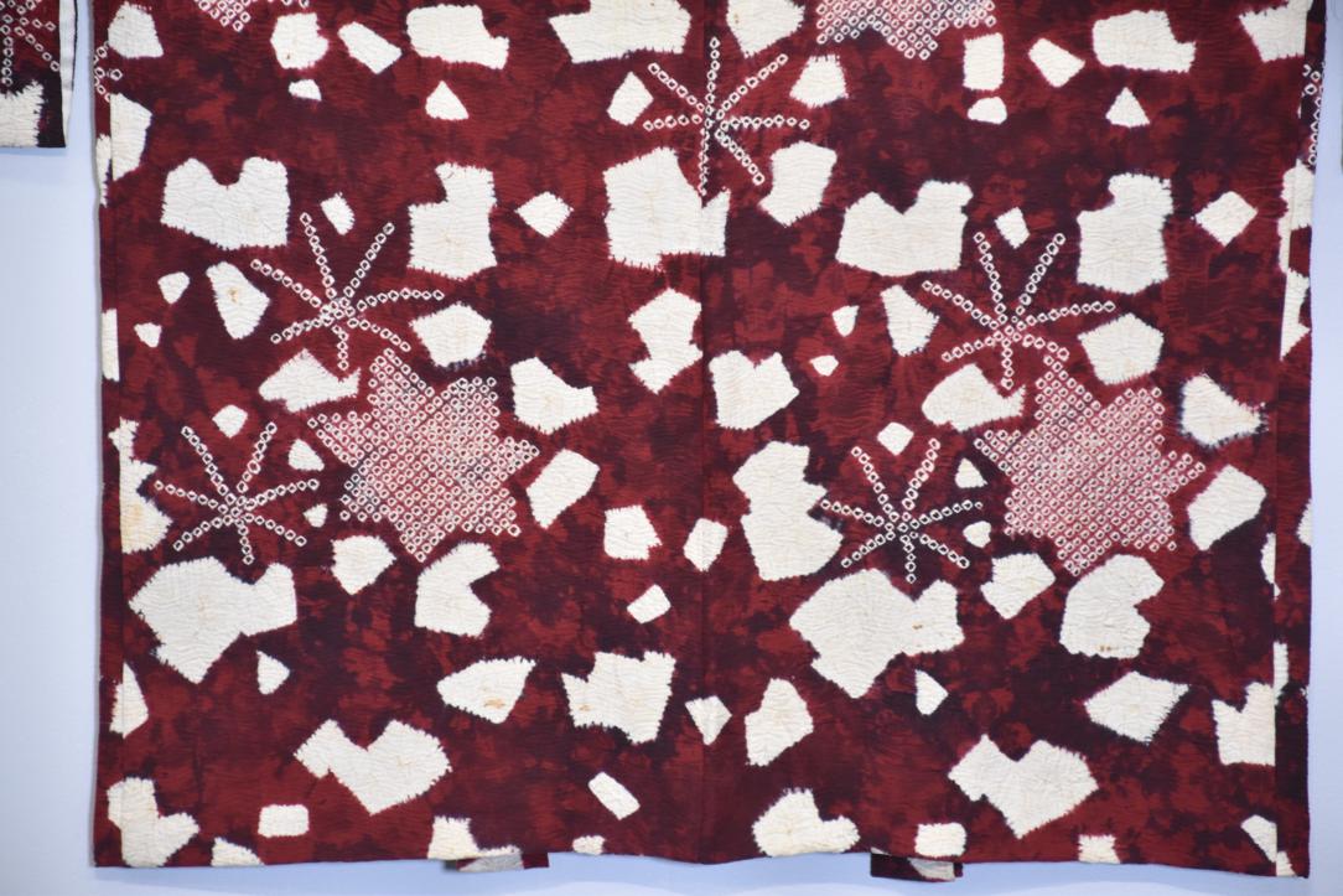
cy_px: 448
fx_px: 7835
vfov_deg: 6.5
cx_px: 672
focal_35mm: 210
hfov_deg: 9.8
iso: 400
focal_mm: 140
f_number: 5.6
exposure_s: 1/20
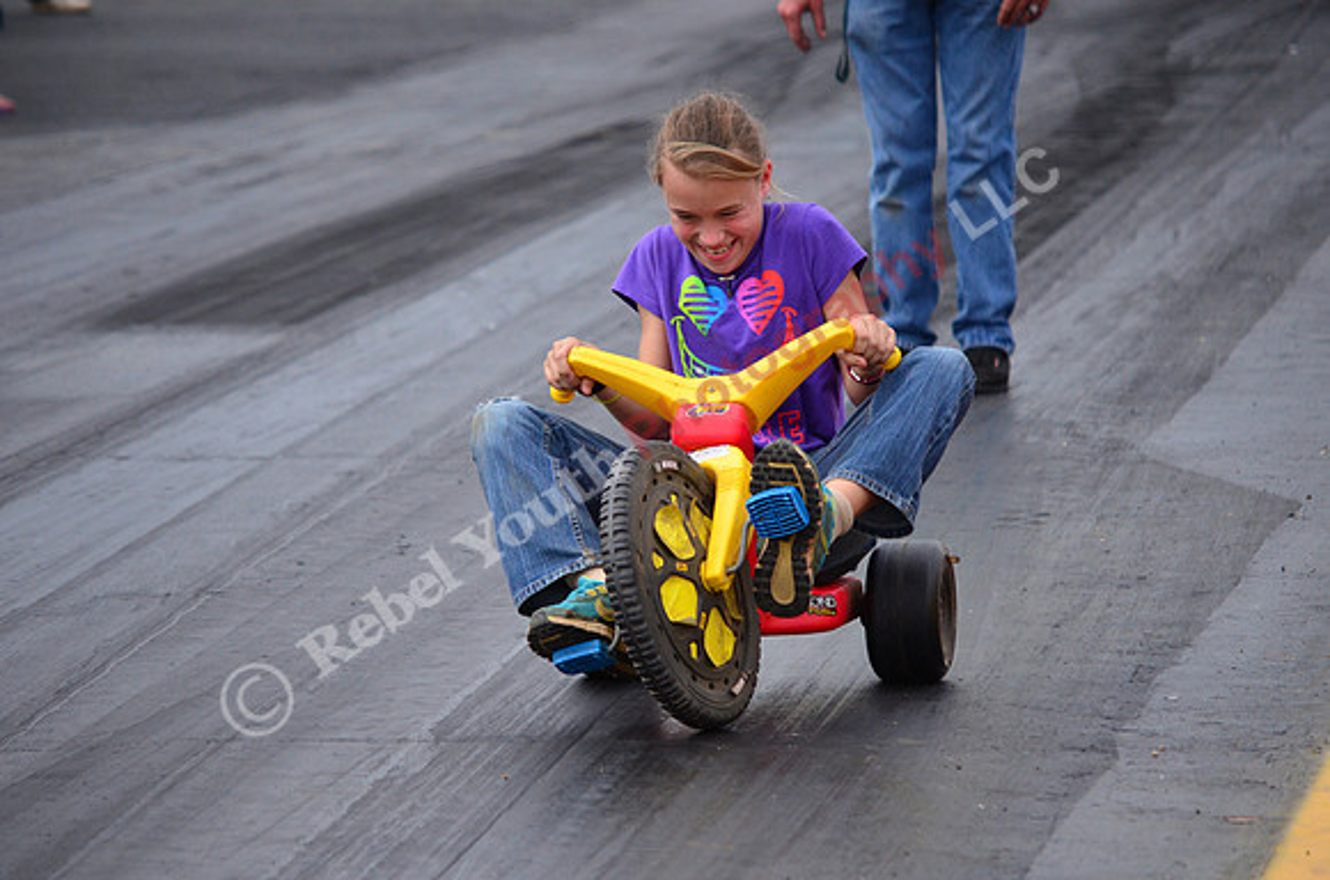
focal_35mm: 262
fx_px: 9677
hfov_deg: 7.9
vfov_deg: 5.2
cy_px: 440
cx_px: 665
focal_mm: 175
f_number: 5.3
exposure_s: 1/1600
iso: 1000
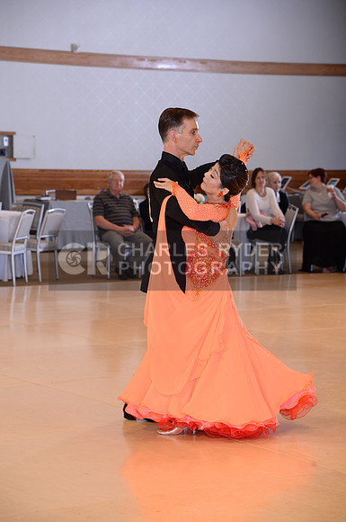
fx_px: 1518
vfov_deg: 19.5
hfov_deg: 13.0
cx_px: 173
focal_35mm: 105
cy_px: 261
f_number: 5.6
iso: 1250
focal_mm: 105
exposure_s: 1/250
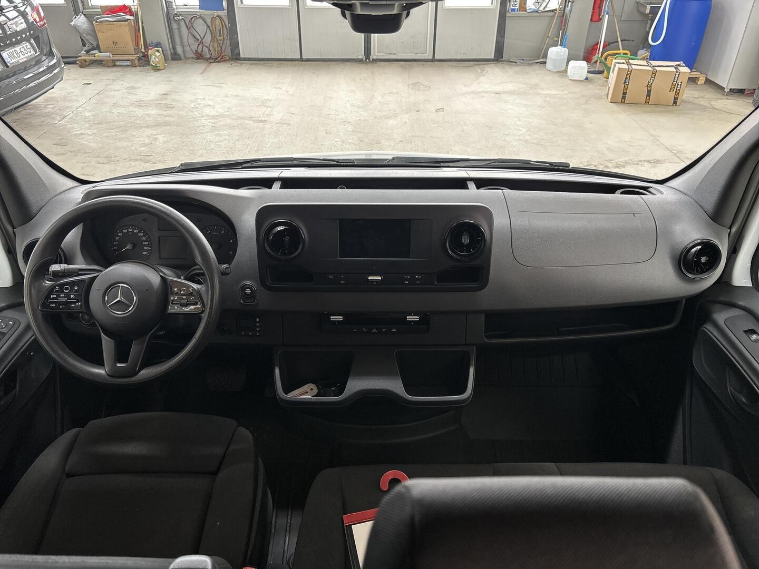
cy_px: 284
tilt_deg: -33.7
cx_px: 380
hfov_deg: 67.3
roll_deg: -0.1
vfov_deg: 53.1
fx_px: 570
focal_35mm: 26
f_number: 1.6
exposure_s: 1/50
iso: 125
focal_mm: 5.96
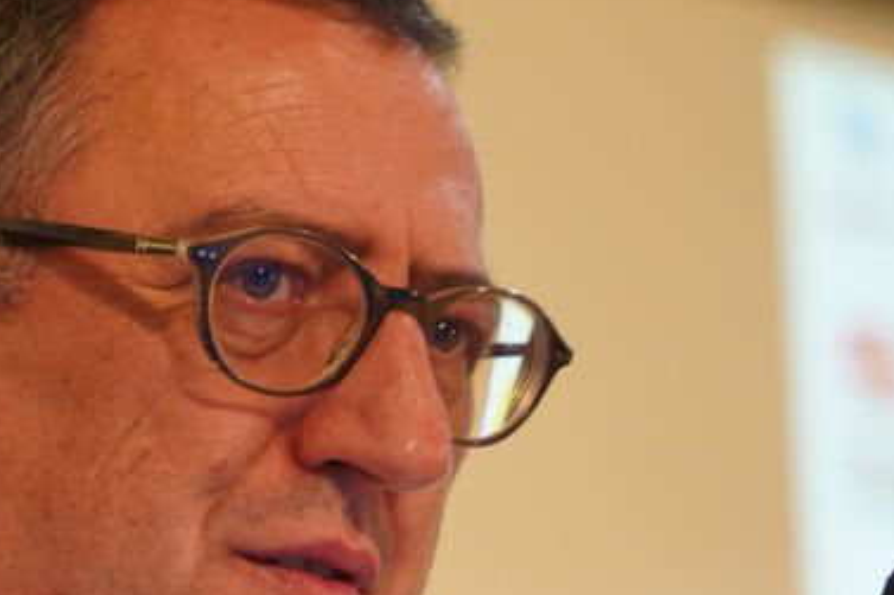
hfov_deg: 11.0
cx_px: -242
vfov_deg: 7.5
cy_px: 452
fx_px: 4517
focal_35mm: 182
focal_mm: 70
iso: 2500
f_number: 2.8
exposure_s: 1/80
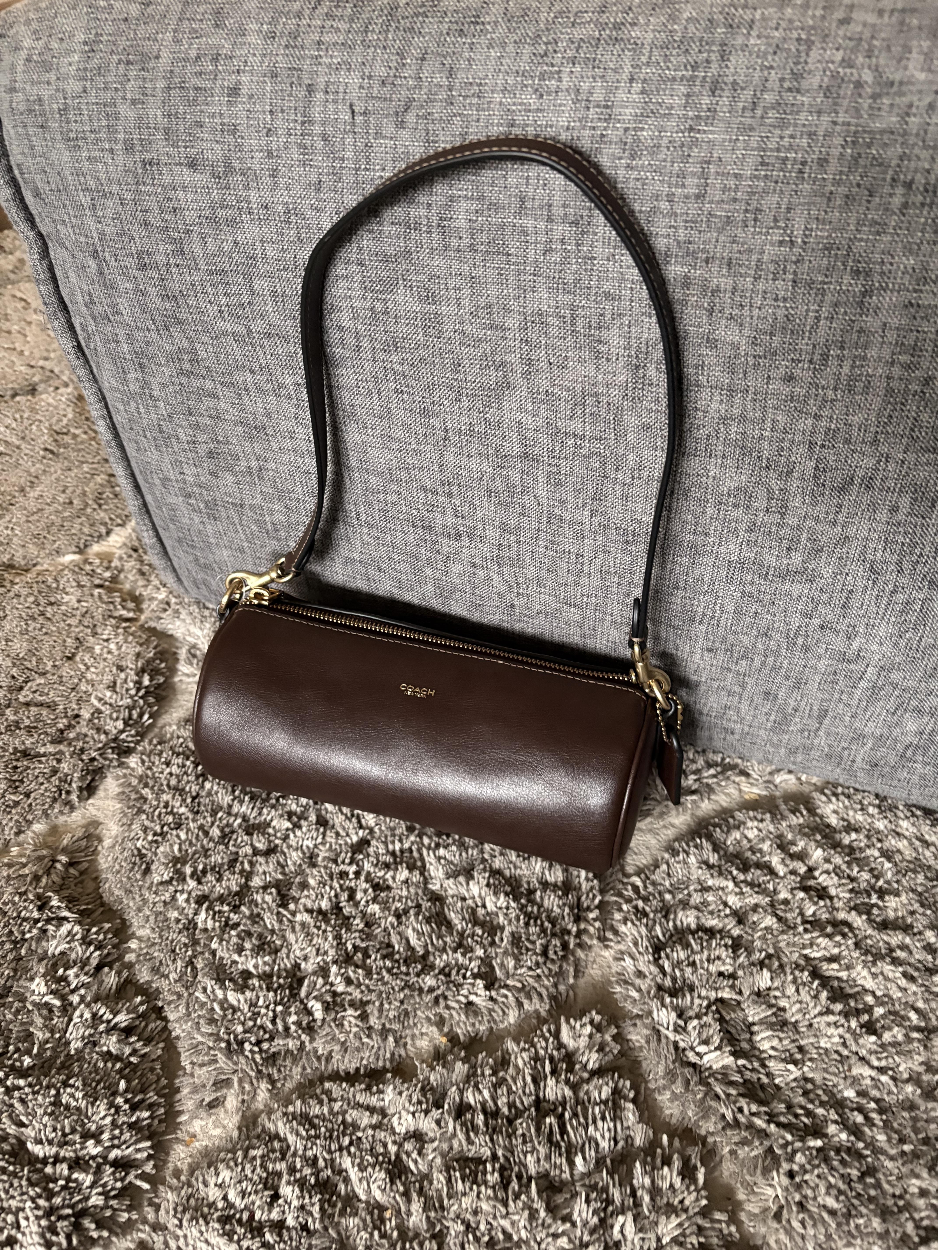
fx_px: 939
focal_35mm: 26
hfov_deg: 53.1
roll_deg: +3.7
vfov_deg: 67.3
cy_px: 625
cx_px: 469
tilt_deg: -42.8
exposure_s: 1/31
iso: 640
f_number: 1.6
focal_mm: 5.96
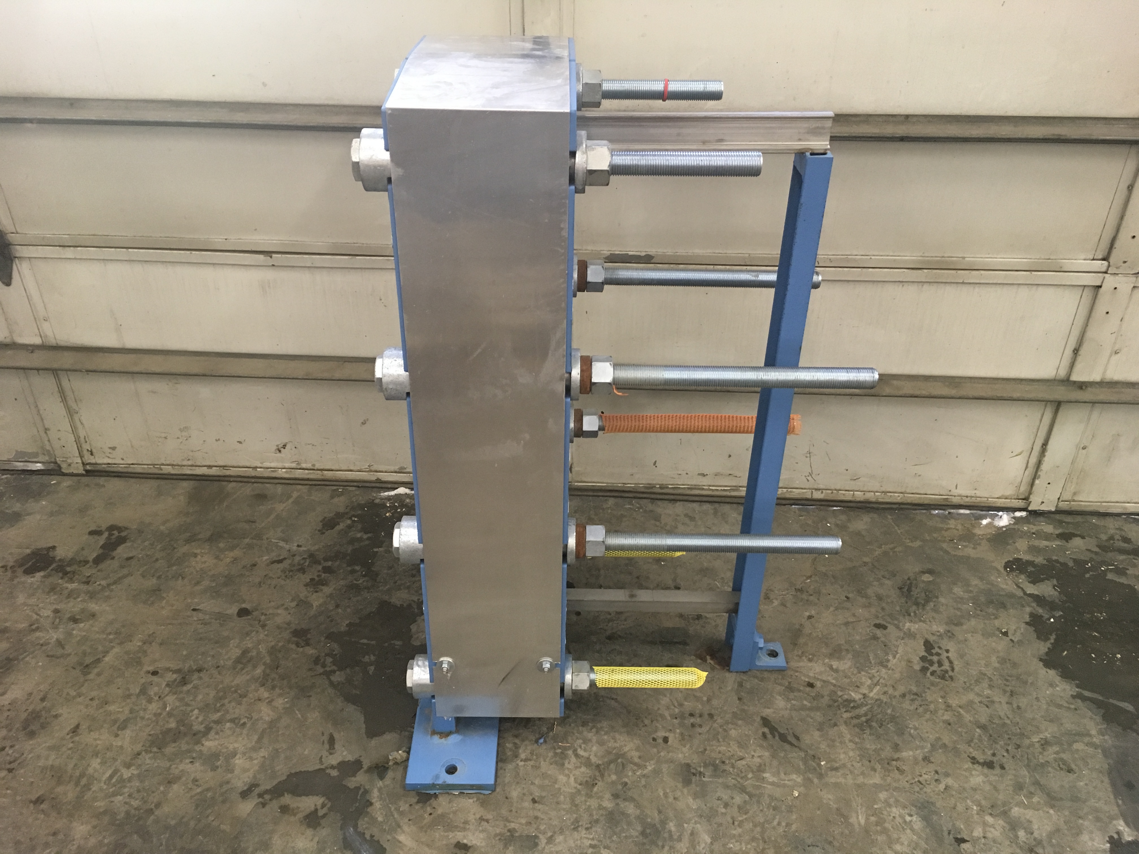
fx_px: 954
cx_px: 570
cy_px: 427
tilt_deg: -34.0
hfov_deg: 61.7
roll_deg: -1.0
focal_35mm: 29
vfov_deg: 48.2
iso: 160
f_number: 2.2
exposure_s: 1/30
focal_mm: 4.15
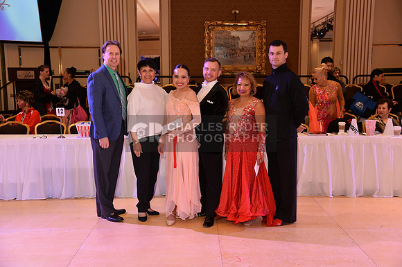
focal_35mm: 46
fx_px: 513
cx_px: 201
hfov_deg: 42.8
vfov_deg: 29.2
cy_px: 134
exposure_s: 1/250
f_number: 5
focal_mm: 46
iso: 2000
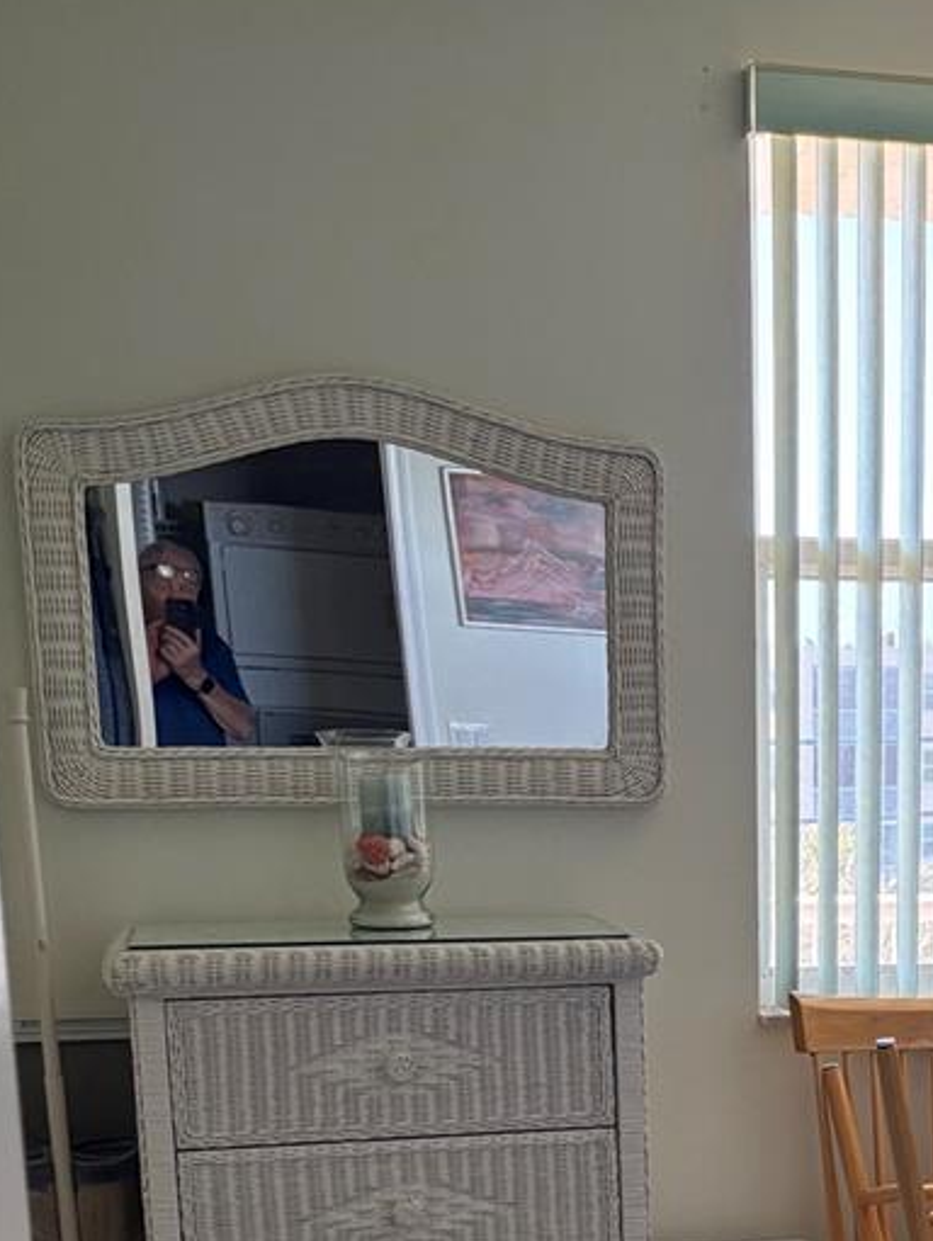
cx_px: 882
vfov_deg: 29.6
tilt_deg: -13.5
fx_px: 2189
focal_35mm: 61
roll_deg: -1.0
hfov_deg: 23.3
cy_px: 1231
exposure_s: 1/81
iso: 125
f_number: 1.6
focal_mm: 5.96
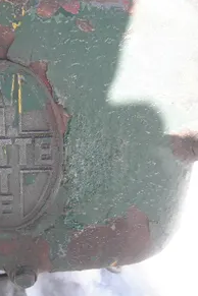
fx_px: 330
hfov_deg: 31.1
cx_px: 2
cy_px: 144
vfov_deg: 48.5
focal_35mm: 40
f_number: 3
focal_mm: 5
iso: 64
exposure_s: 1/160
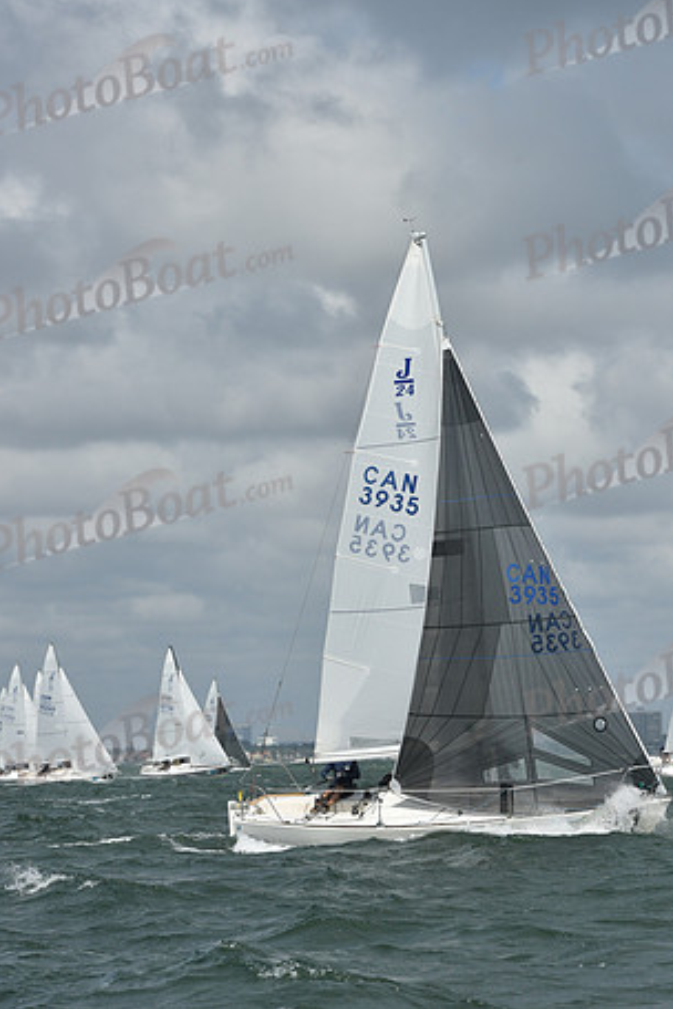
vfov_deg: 12.9
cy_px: 370
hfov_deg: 8.6
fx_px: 4458
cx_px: 408
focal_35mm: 159
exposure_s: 1/1250
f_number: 10
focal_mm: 125
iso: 250
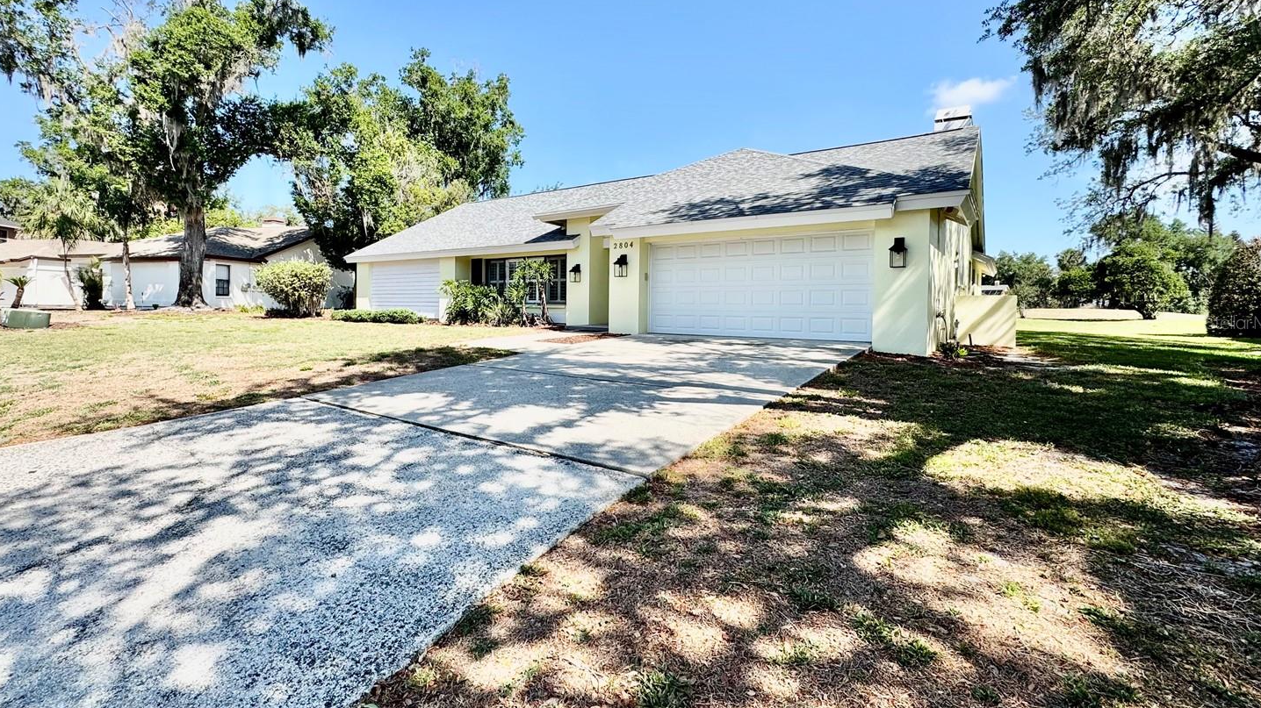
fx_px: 568
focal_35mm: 17
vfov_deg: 63.8
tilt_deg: -2.0
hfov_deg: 95.8
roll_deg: -1.1
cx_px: 586
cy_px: 322
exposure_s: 1/1256
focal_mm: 2.22
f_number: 2.2
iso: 50
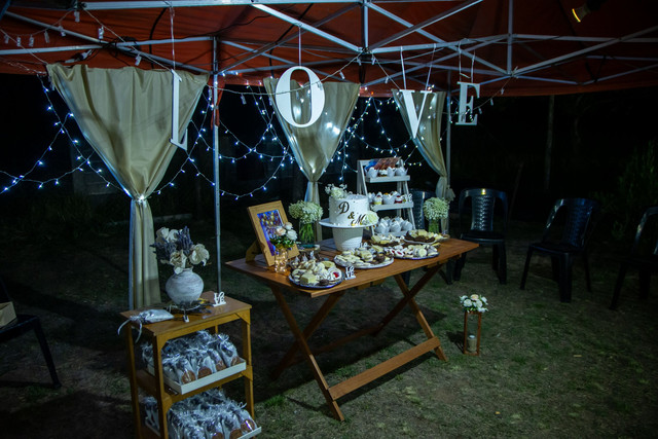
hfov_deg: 70.4
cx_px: 329
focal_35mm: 26
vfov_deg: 50.4
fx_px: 466
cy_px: 220
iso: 2000
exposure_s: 1/50
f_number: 2.8
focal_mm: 17
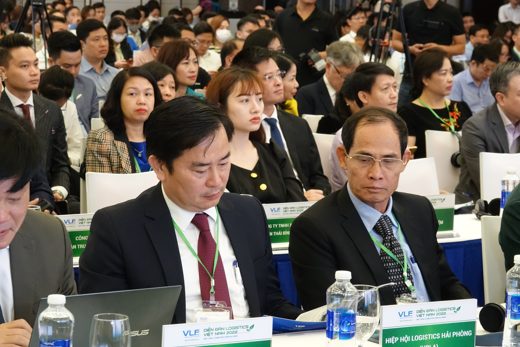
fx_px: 1719
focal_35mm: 119
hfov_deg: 17.2
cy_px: 175
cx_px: 252
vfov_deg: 11.5
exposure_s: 1/40
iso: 1600
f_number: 5.6
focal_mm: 42.08
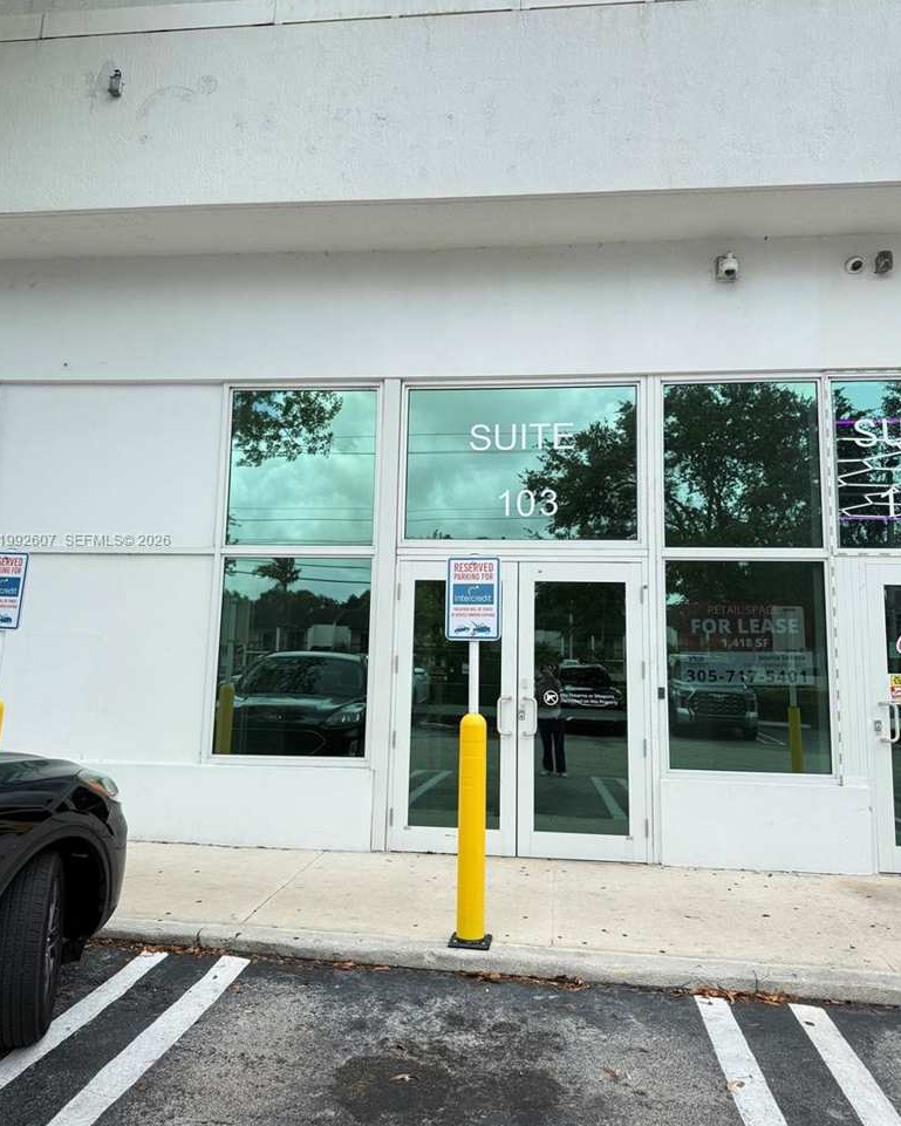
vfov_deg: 66.0
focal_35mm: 26
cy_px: 540
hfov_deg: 54.9
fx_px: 867
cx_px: 445
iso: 80
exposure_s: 1/2232
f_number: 1.78
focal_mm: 6.76
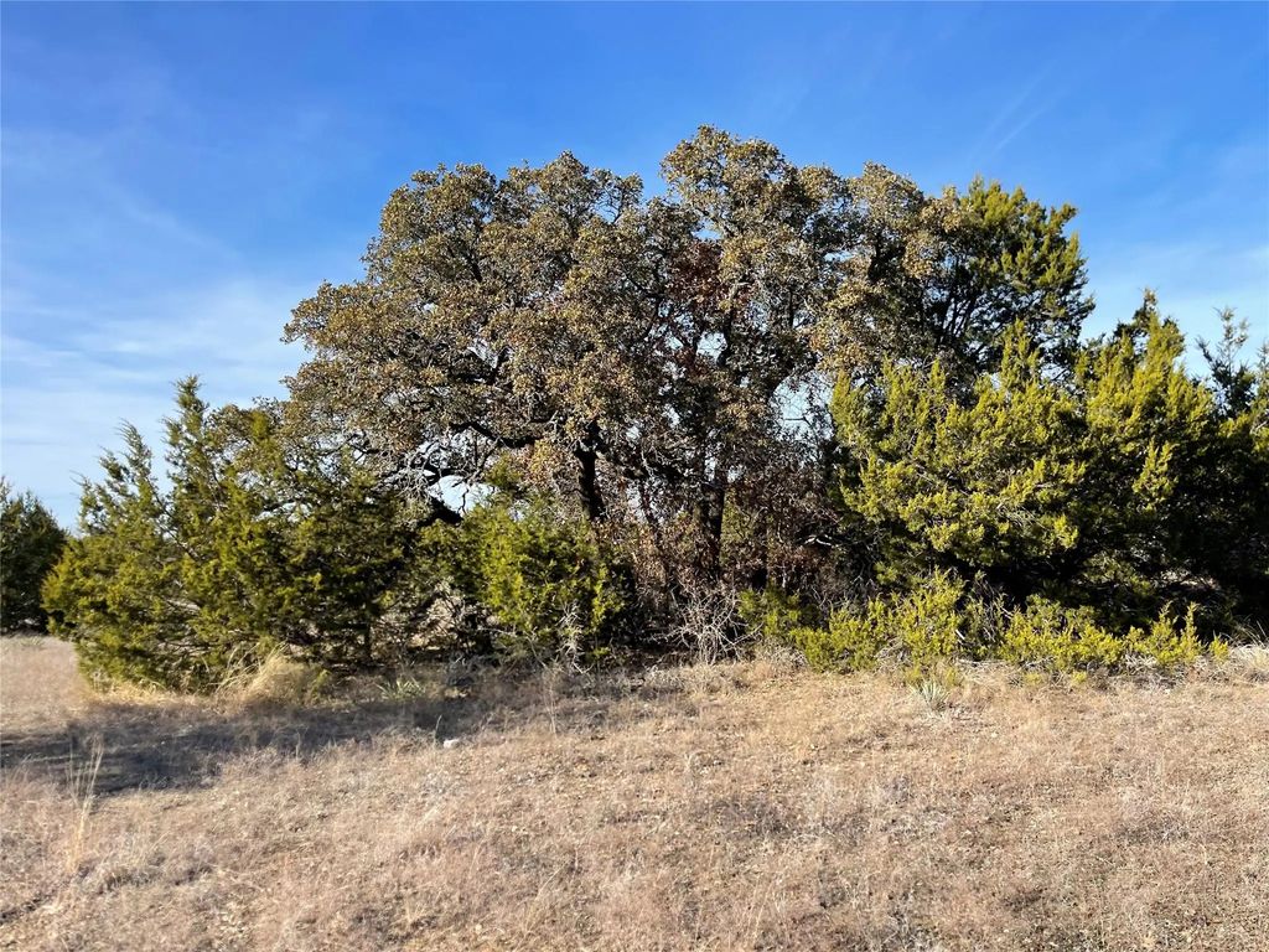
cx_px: 634
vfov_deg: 54.9
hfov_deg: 69.4
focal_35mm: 25
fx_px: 916
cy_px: 476
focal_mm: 5.1
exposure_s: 1/1739
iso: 32
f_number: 1.6
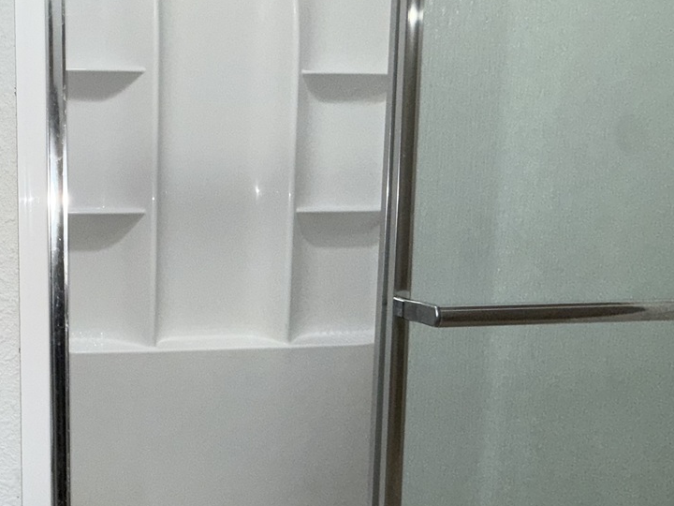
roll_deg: +0.3
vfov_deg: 49.7
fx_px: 545
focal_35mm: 28
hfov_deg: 53.1
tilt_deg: -4.4
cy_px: 238
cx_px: 34
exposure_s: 1/120
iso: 100
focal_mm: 2.22
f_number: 2.2
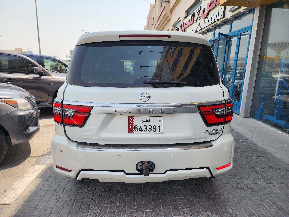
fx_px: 192
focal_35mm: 23
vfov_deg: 58.9
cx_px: 144
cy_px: 108
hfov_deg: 73.9
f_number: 1.8
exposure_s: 1/744
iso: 12
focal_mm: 6.4
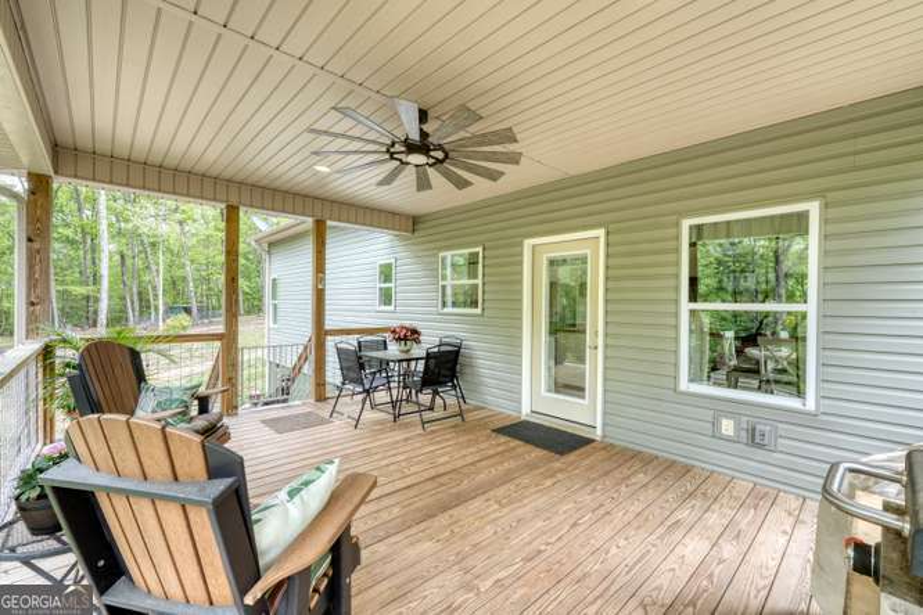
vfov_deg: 77.3
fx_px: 385
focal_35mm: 15
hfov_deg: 100.4
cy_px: 308
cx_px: 462
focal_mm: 10
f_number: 9
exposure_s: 1/8
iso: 125
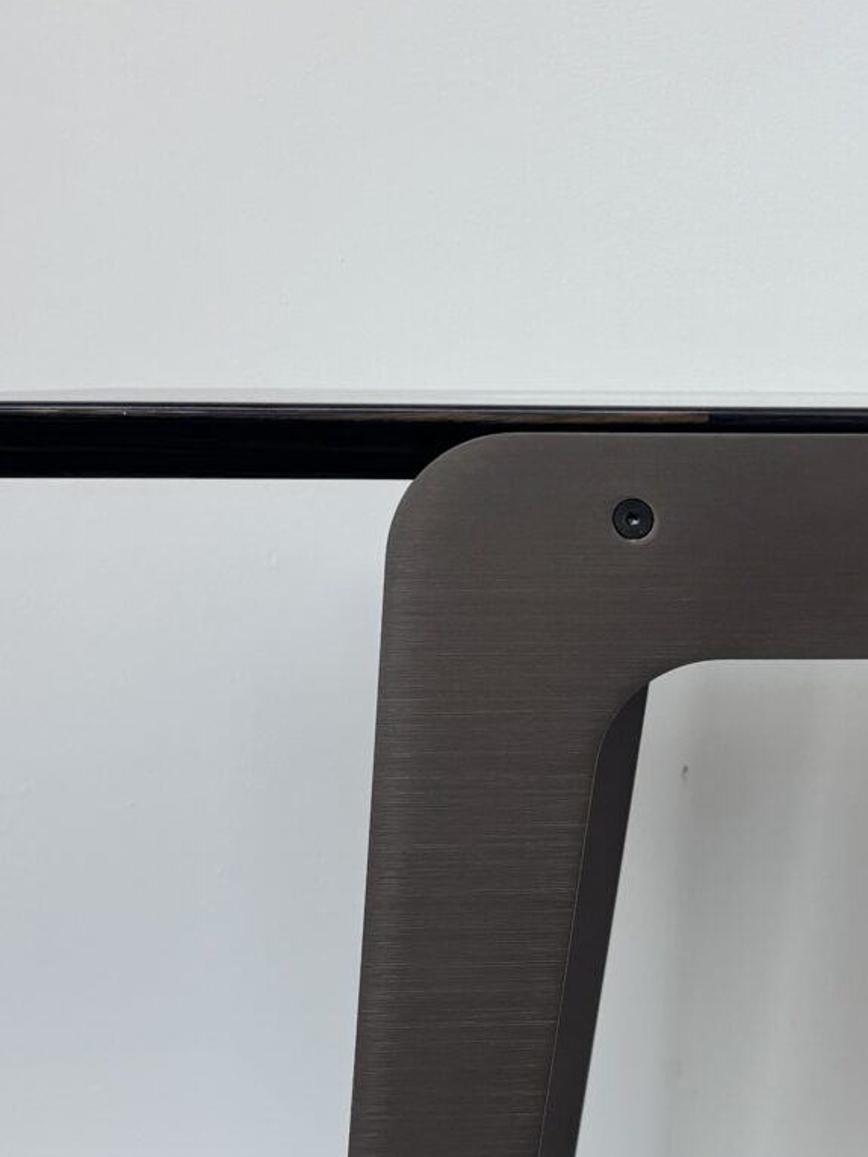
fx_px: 2908
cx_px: 895
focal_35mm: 87
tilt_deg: -9.5
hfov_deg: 16.6
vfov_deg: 22.4
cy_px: 815
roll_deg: -1.3
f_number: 1.6
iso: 50
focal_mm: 5.96
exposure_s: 1/477
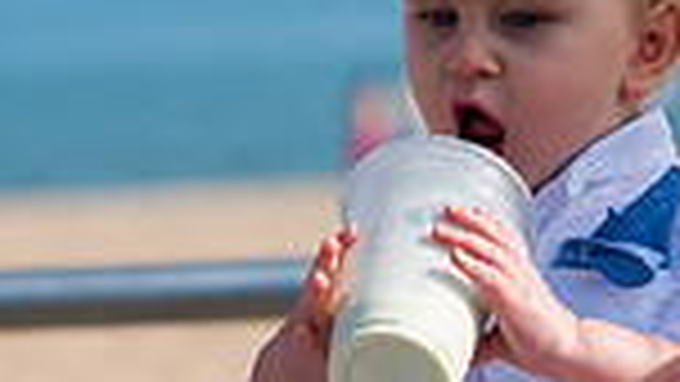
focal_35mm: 394
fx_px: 7105
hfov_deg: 5.5
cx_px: 401
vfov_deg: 3.1
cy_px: 67
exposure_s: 1/2500
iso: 200
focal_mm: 98
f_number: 4
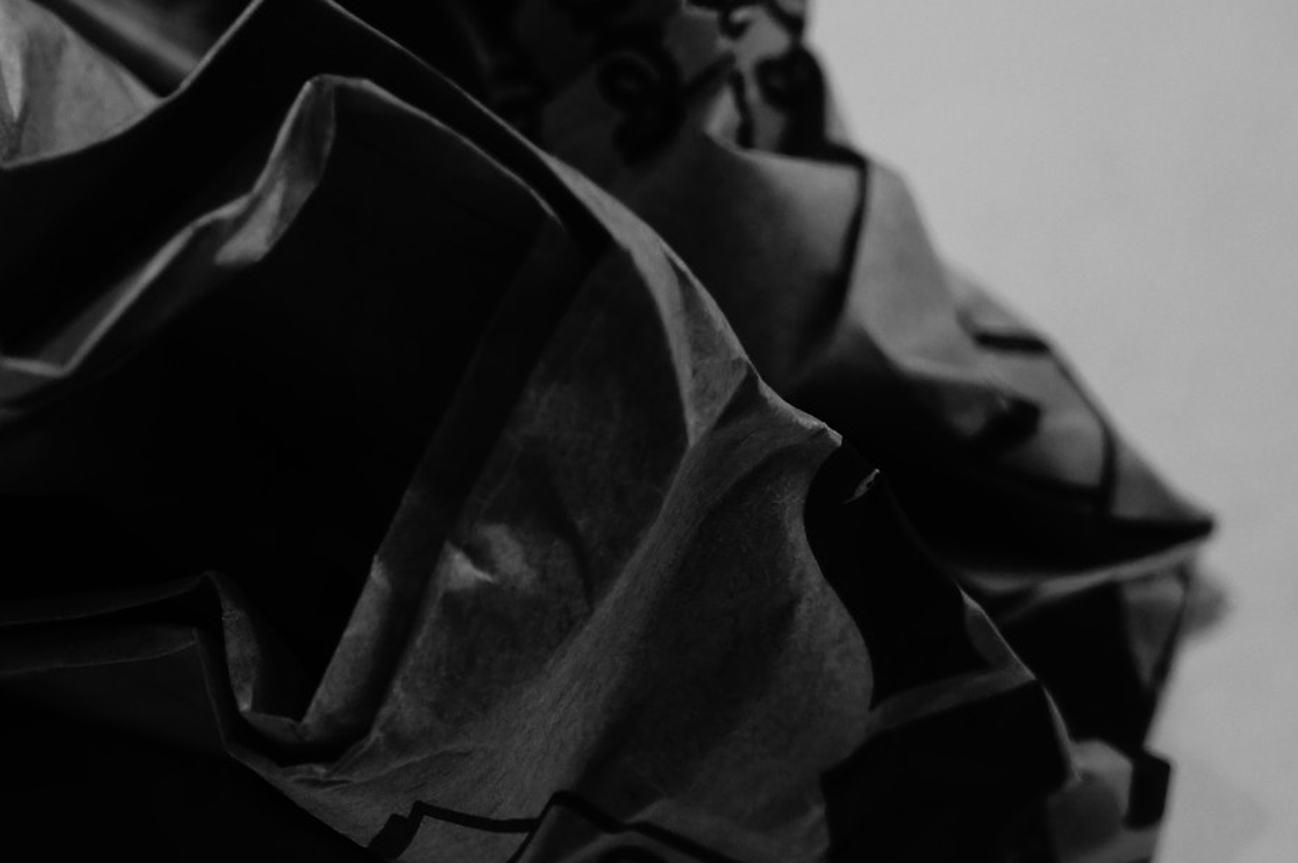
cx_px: 100
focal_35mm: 111
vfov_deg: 12.3
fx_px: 4002
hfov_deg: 18.1
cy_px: 278
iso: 200
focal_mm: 33
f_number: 5
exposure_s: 1/80
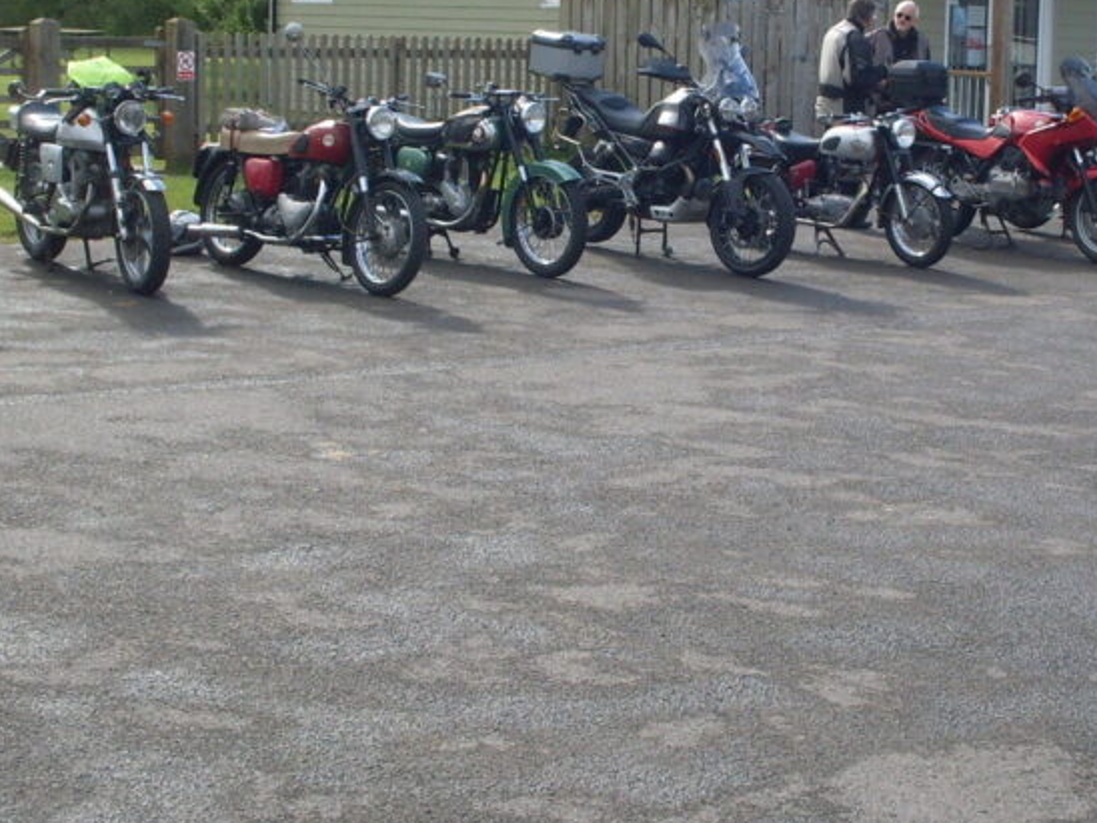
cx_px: 689
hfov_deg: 27.3
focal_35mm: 71
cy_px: 322
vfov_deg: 20.7
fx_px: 2250
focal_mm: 6.3
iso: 80
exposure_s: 1/125
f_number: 8.4
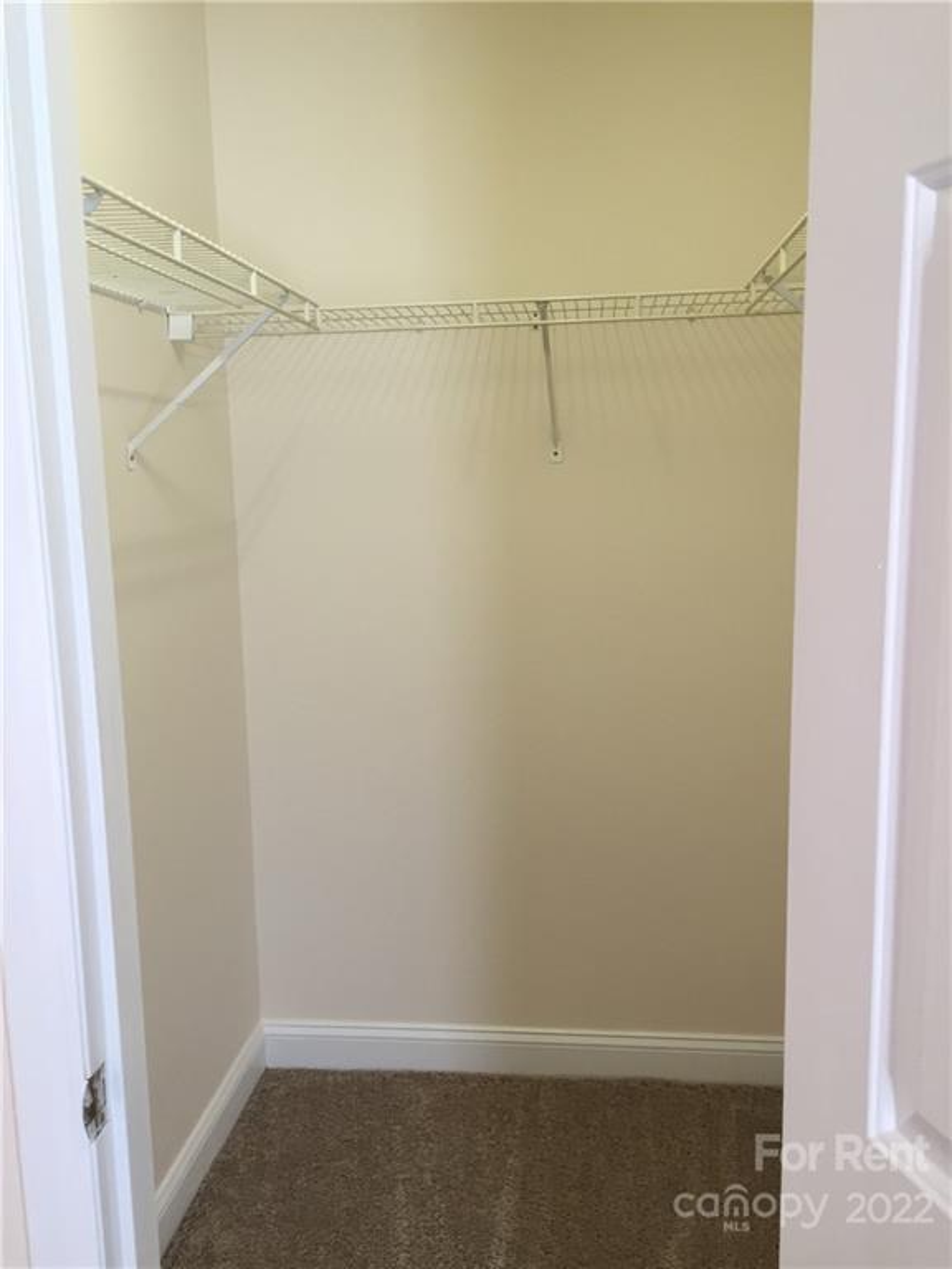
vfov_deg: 61.7
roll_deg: +1.9
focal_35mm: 29
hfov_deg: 48.2
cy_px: 634
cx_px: 476
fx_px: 1063
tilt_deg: -9.5
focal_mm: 4.15
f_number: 2.2
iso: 64
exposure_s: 1/30
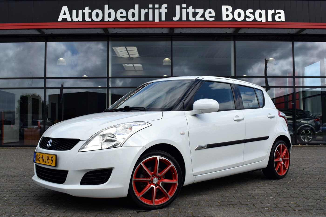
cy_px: 108
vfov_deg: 36.9
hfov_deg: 53.1
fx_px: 326
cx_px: 163
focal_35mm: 36
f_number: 10
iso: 200
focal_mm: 24
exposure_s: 1/400
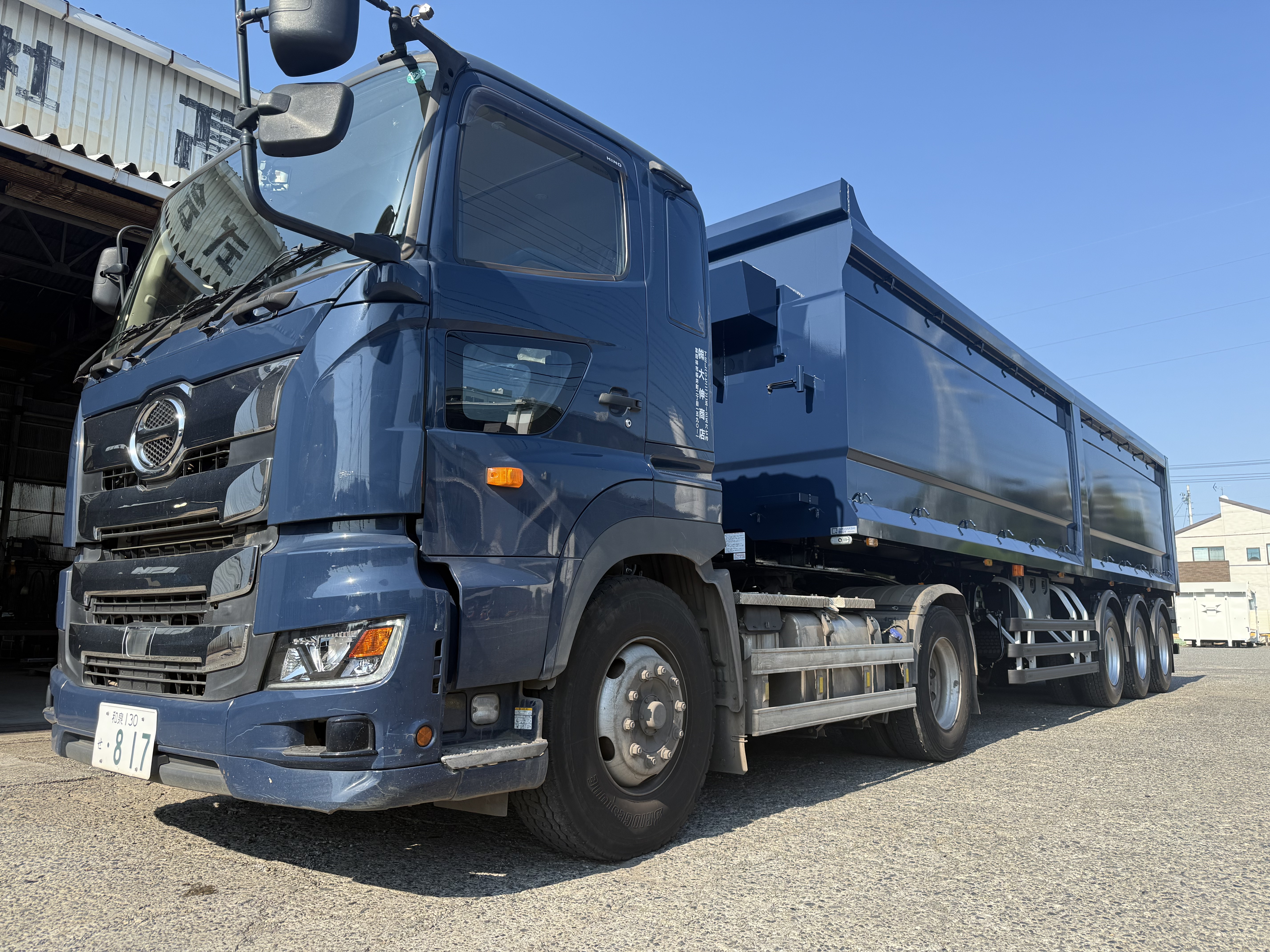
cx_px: 635
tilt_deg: +8.5
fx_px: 881
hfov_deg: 71.6
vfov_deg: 56.8
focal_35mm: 24
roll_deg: -0.2
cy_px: 476
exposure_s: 1/1855
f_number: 1.78
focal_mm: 6.76
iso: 80
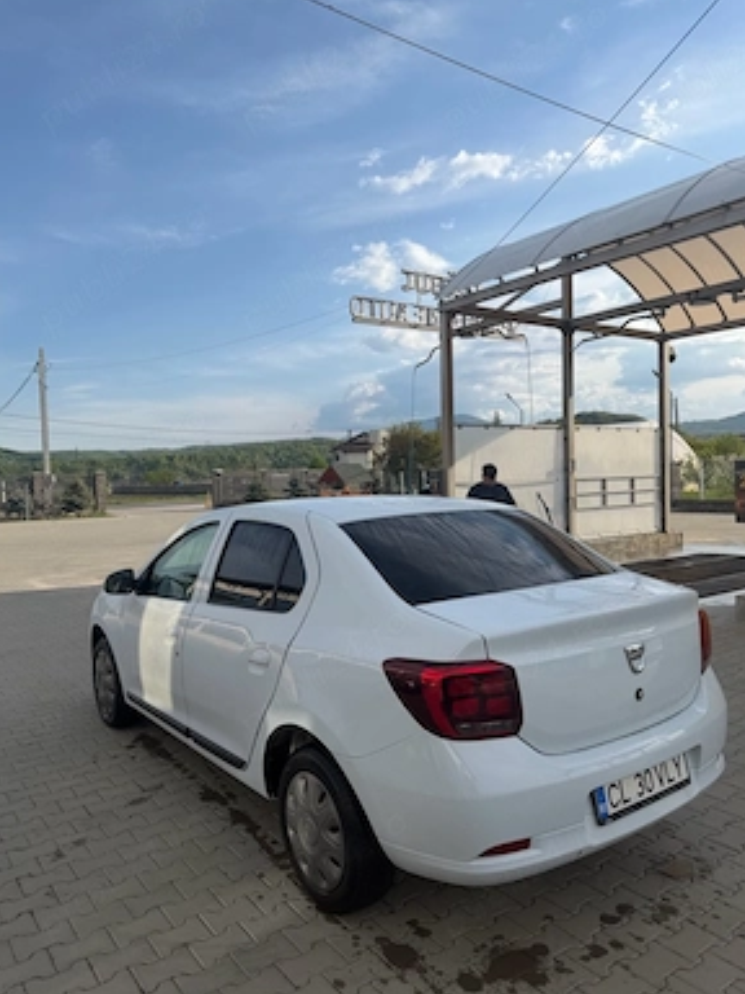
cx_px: 375
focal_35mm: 25
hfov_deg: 54.9
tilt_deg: -1.8
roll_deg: +1.5
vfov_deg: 69.4
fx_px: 717
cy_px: 502
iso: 80
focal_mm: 6.76
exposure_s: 1/3759
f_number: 1.78
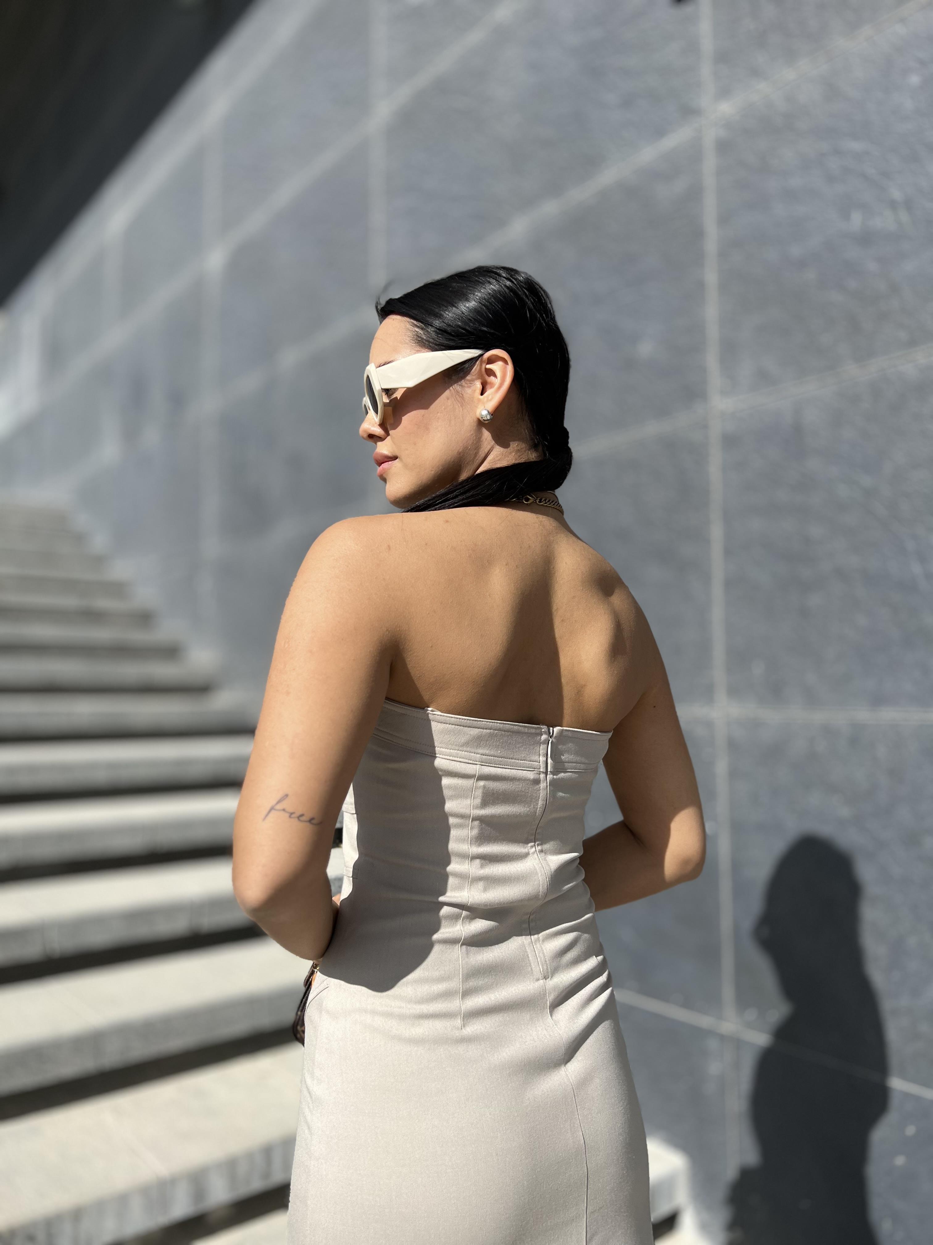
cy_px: 622
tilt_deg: +4.9
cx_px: 466
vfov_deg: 67.3
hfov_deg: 53.1
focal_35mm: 26
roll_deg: -0.4
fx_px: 934
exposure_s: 1/5882
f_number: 1.5
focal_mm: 5.7
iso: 50
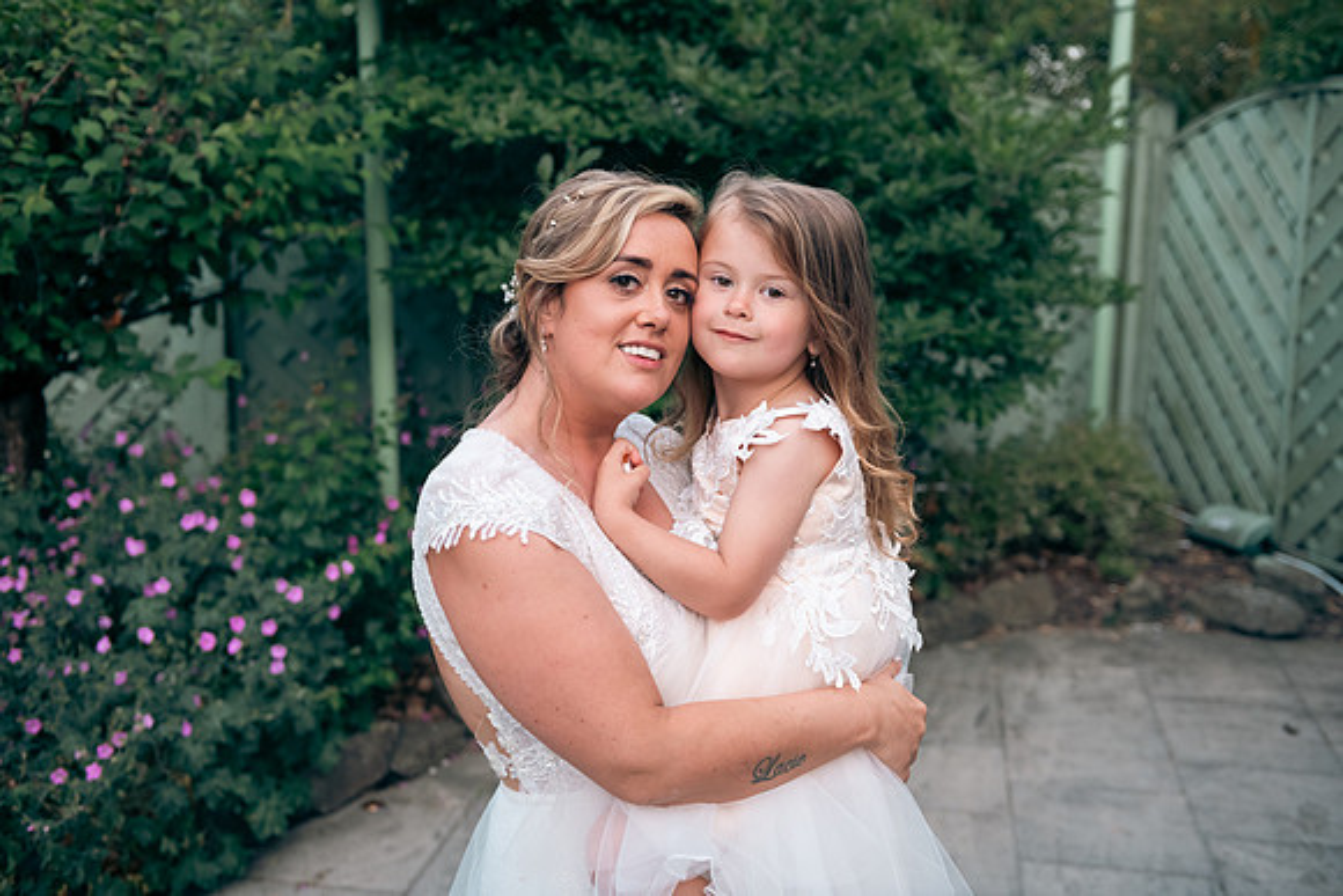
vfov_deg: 35.1
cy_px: 448
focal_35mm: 38
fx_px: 1418
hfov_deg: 50.7
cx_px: 672
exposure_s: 1/160
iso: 320
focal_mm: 38
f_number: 3.5
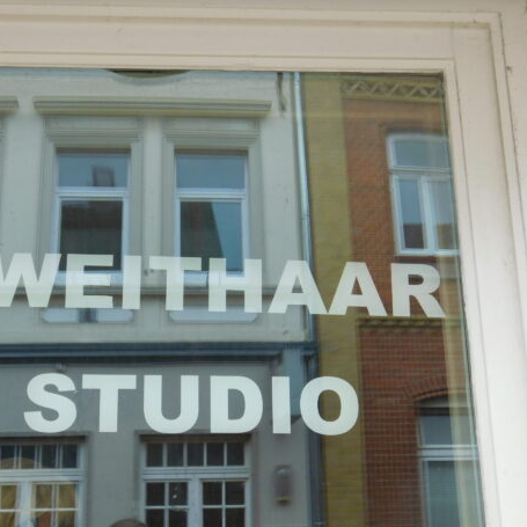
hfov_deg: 30.4
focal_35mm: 56
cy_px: 277
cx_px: 190
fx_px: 965
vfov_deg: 30.6
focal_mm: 8
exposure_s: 1/50
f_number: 3.7
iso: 125
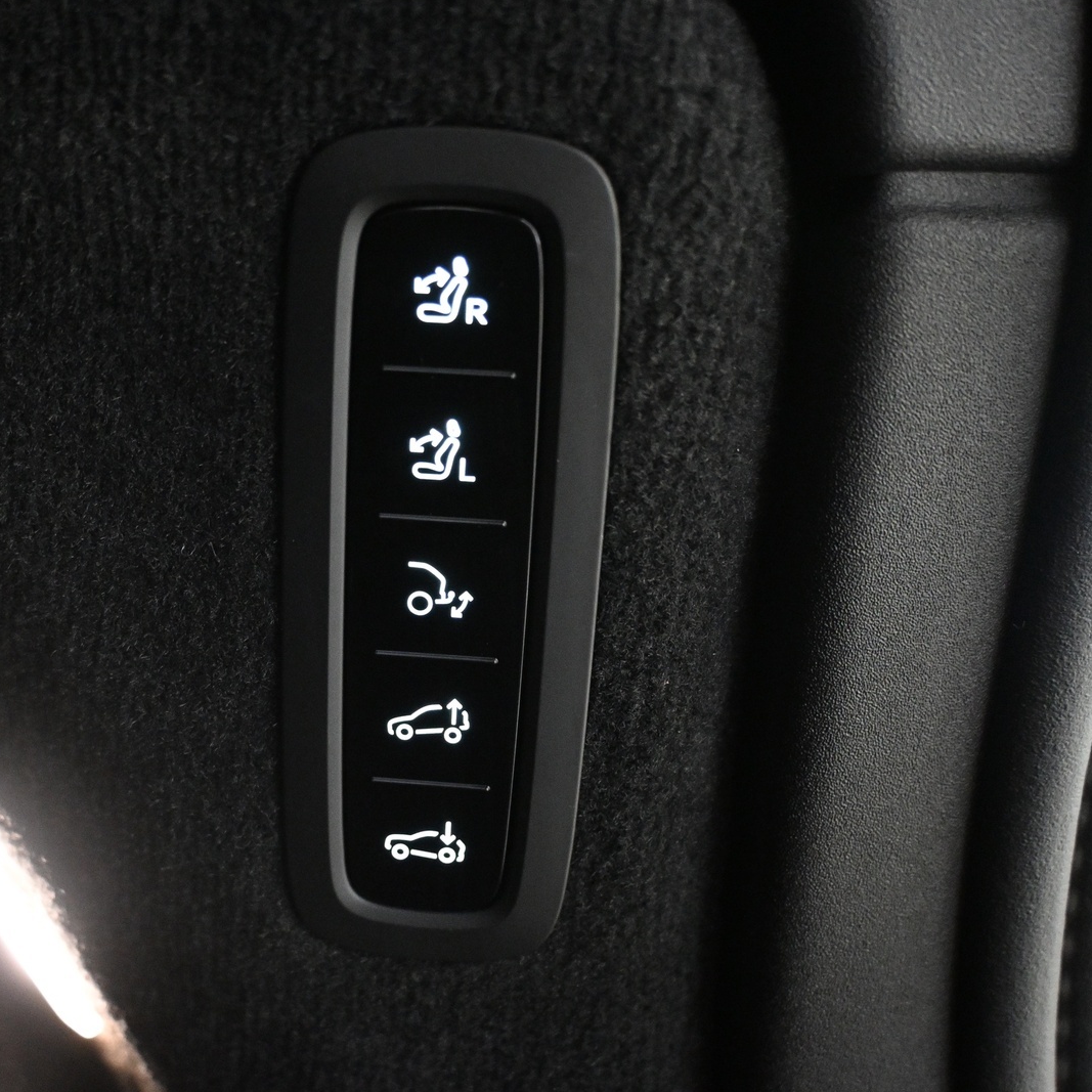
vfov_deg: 41.3
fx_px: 1451
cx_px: 386
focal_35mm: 41
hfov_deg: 40.9
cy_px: 549
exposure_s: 1/60
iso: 4000
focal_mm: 21
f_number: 4
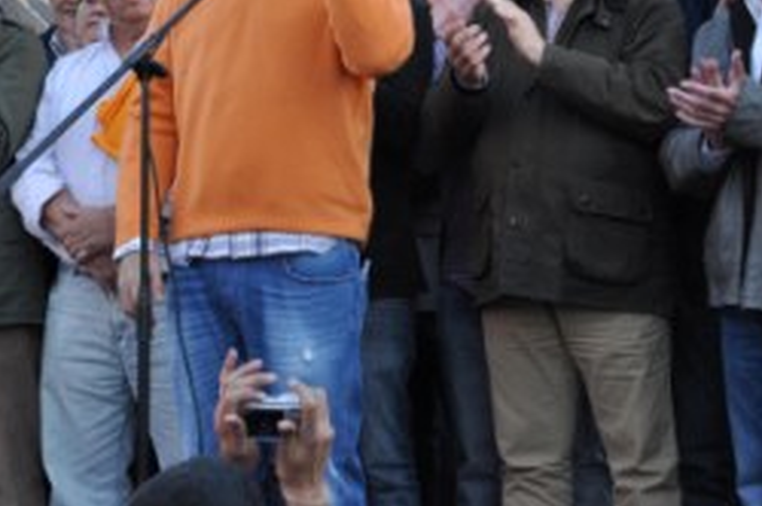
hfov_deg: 18.1
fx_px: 2389
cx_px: 360
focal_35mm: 113
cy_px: 58
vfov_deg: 12.0
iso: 400
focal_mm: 42
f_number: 8
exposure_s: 1/100
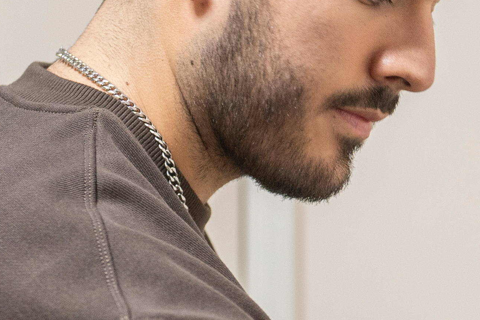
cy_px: 486
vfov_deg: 5.0
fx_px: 3599
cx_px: 551
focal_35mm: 270
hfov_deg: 7.6
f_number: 2
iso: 1600
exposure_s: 1/200
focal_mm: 50
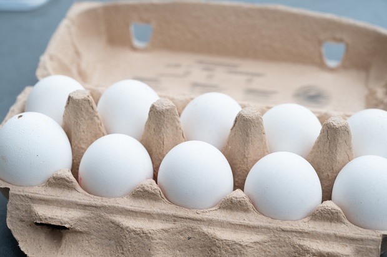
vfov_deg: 19.4
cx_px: 194
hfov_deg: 28.9
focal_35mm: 70
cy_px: 128
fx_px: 752
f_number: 7.1
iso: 320
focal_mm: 70
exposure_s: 1/80
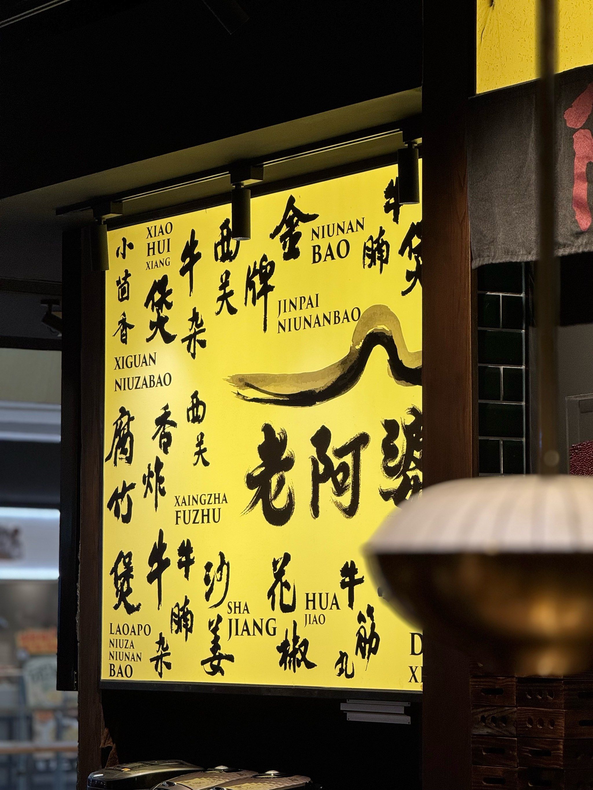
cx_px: 296
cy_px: 395
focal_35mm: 120
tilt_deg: +5.2
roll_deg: +0.4
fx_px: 2741
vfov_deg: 16.4
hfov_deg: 12.3
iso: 80
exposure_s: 1/101
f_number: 2.8
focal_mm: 15.66
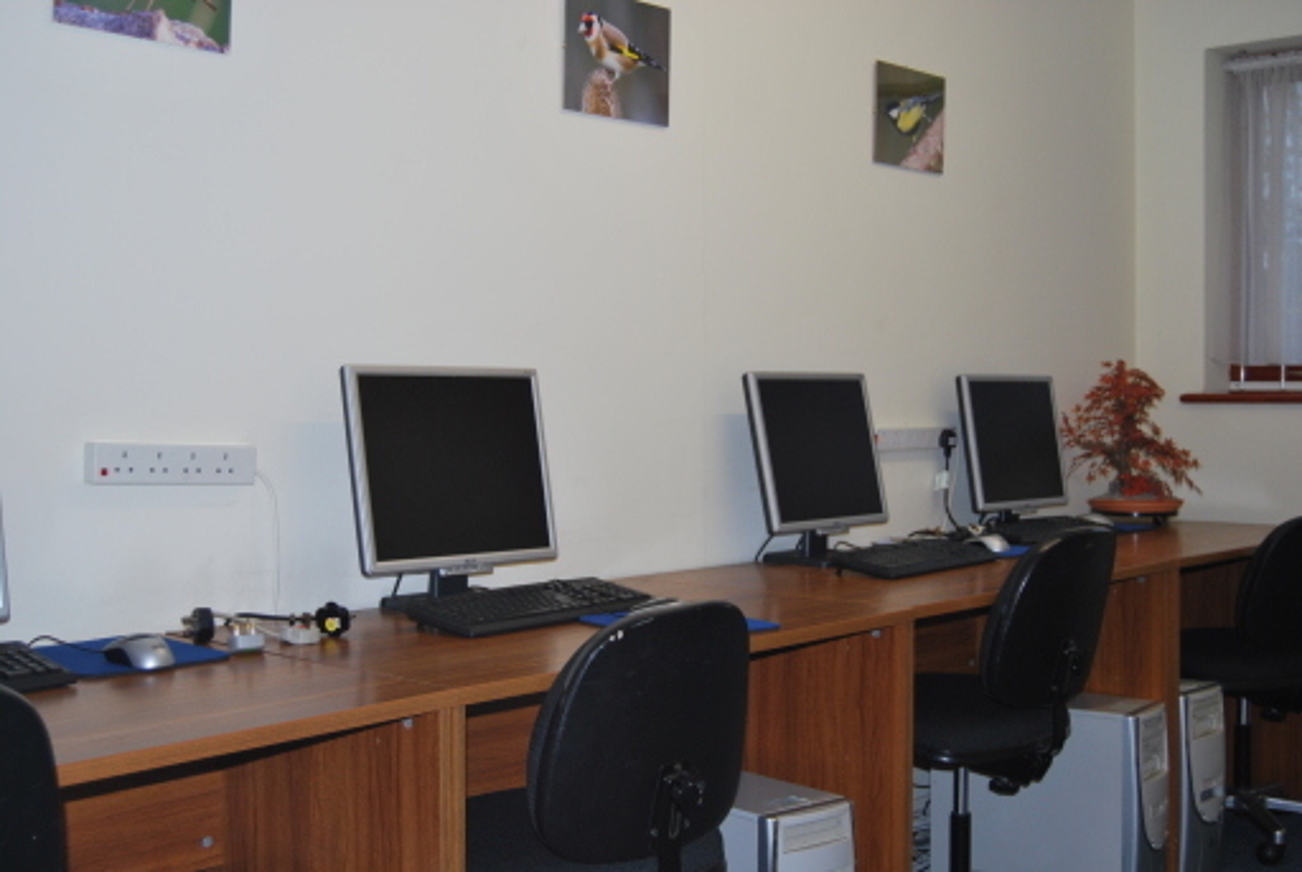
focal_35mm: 45
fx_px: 1630
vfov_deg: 30.0
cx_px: 651
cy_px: 436
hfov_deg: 43.5
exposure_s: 1/60
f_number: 4.2
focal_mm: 30
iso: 200
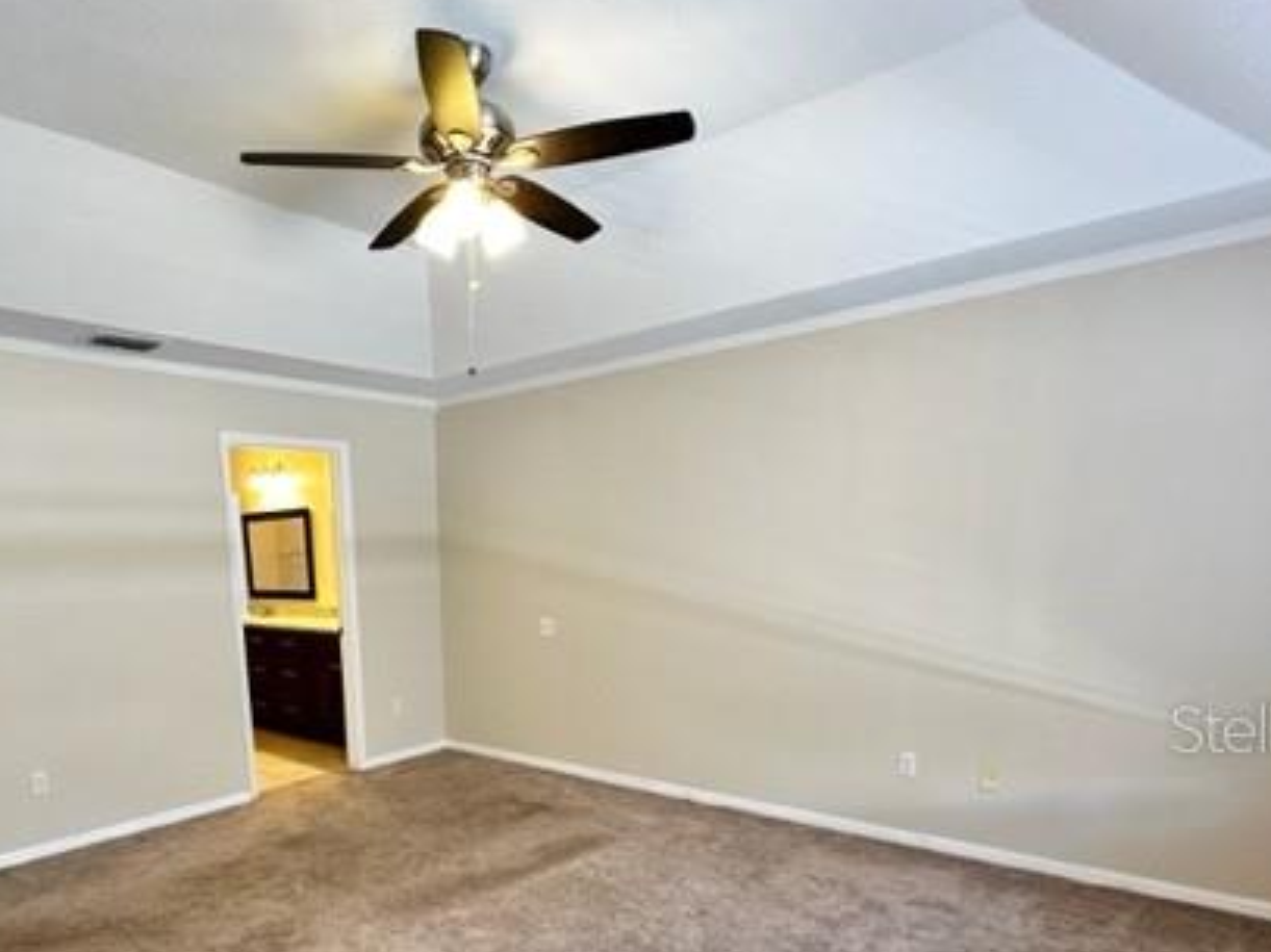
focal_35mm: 22
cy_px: 727
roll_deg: +1.2
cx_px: 465
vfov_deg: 57.6
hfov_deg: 74.9
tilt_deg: -12.4
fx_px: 808
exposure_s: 1/60
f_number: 2.2
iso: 160
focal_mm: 2.22
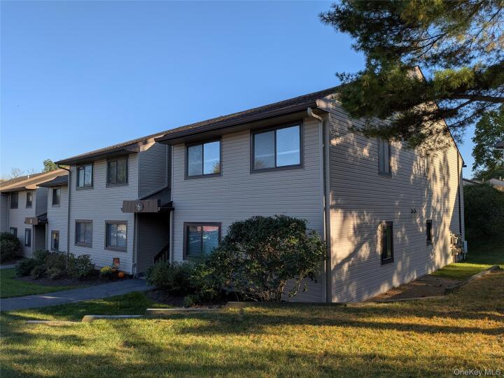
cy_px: 189
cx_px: 252
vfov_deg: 56.8
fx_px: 349
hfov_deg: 71.6
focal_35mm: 24
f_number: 1.7
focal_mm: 4.53
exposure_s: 1/873
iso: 27
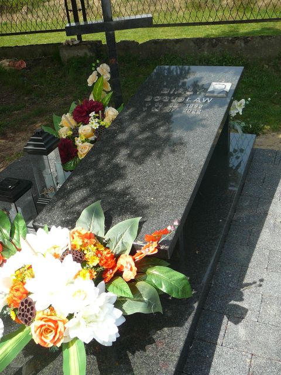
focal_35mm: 35
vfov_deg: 52.6
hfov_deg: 40.7
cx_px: 140
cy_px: 188
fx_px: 379
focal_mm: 5.2
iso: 80
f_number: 2.8
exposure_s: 1/500
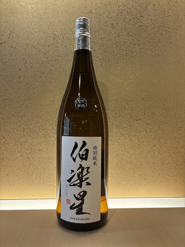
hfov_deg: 53.1
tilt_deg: -1.3
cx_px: 92
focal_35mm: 26
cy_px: 124
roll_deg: -0.7
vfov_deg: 67.3
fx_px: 185
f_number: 1.6
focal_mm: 5.96
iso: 64
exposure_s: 1/100
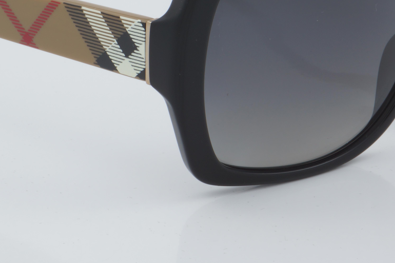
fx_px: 1646
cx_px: 210
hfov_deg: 13.7
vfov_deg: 9.1
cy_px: 31
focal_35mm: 150
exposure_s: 1/4
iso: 100
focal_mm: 50
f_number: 32
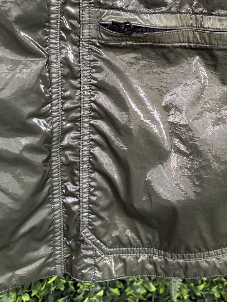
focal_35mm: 40
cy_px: 53
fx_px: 350
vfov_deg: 44.2
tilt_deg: -10.8
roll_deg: -1.0
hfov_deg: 35.5
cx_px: 157
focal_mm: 6.76
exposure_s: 1/59
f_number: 1.78
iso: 800
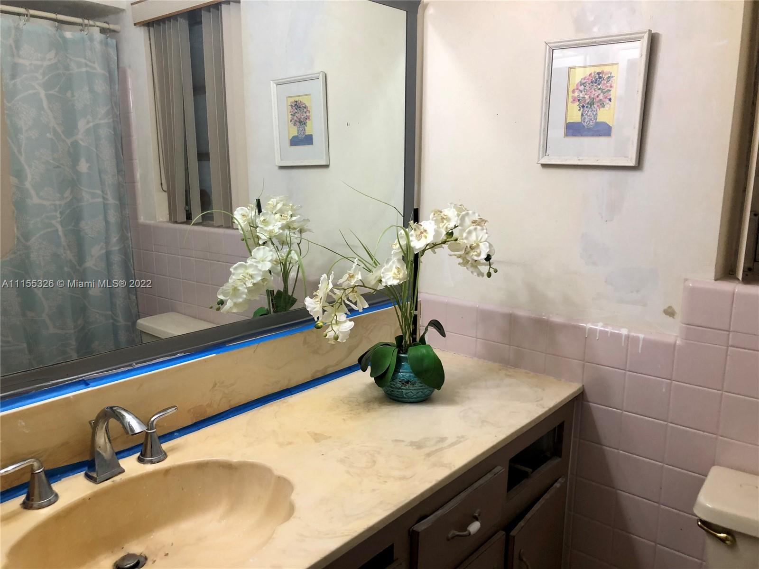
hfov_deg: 63.4
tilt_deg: -10.0
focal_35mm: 28
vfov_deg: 49.7
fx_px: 614
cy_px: 284
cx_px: 380
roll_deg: -0.4
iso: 40
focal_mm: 3.99
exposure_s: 1/30
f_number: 1.8
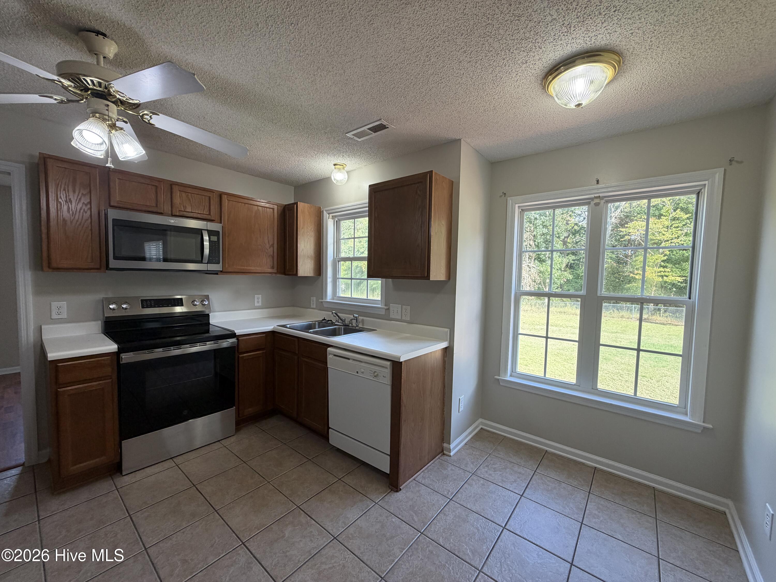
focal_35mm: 14
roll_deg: -1.1
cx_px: 388
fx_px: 314
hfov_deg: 102.1
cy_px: 291
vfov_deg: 85.7
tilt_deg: -2.9
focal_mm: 2.22
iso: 125
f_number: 2.2
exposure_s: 1/120
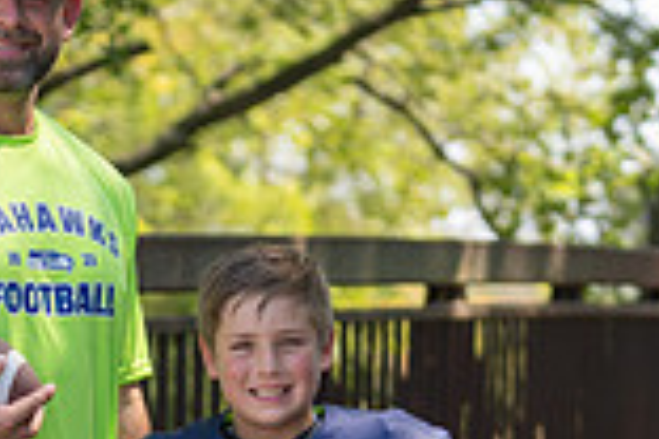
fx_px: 4777
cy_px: 530
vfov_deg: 5.2
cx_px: 118
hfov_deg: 7.9
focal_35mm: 261
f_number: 2.8
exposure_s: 1/320
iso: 100
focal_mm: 70
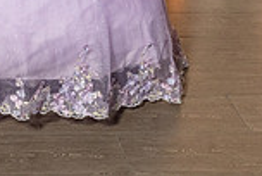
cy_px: -179
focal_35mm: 112
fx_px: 817
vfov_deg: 11.1
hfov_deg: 17.0
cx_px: -92
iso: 640
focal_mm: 27
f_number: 5.6
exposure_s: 1/125
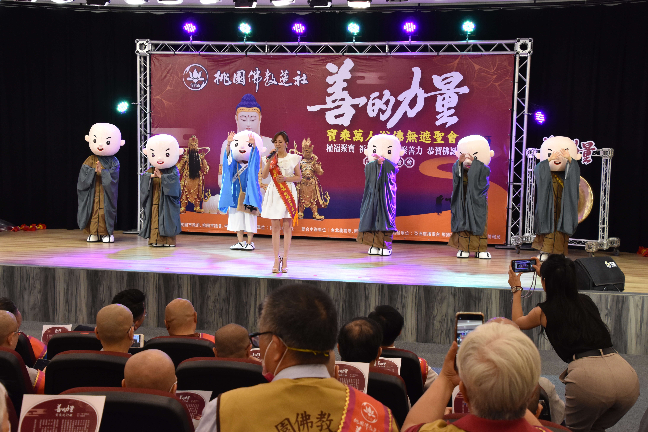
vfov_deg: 29.9
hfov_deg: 43.6
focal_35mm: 45
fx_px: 810
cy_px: 216
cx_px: 324
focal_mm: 30
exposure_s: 1/125
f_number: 5.6
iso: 1600
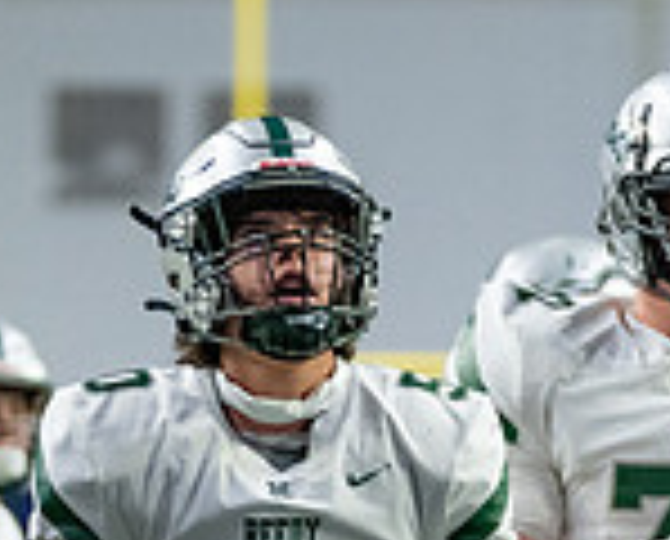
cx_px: 145
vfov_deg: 2.5
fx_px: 12267
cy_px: 878
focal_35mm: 617
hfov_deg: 3.1
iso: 3200
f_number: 2.8
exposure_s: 1/800
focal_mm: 137
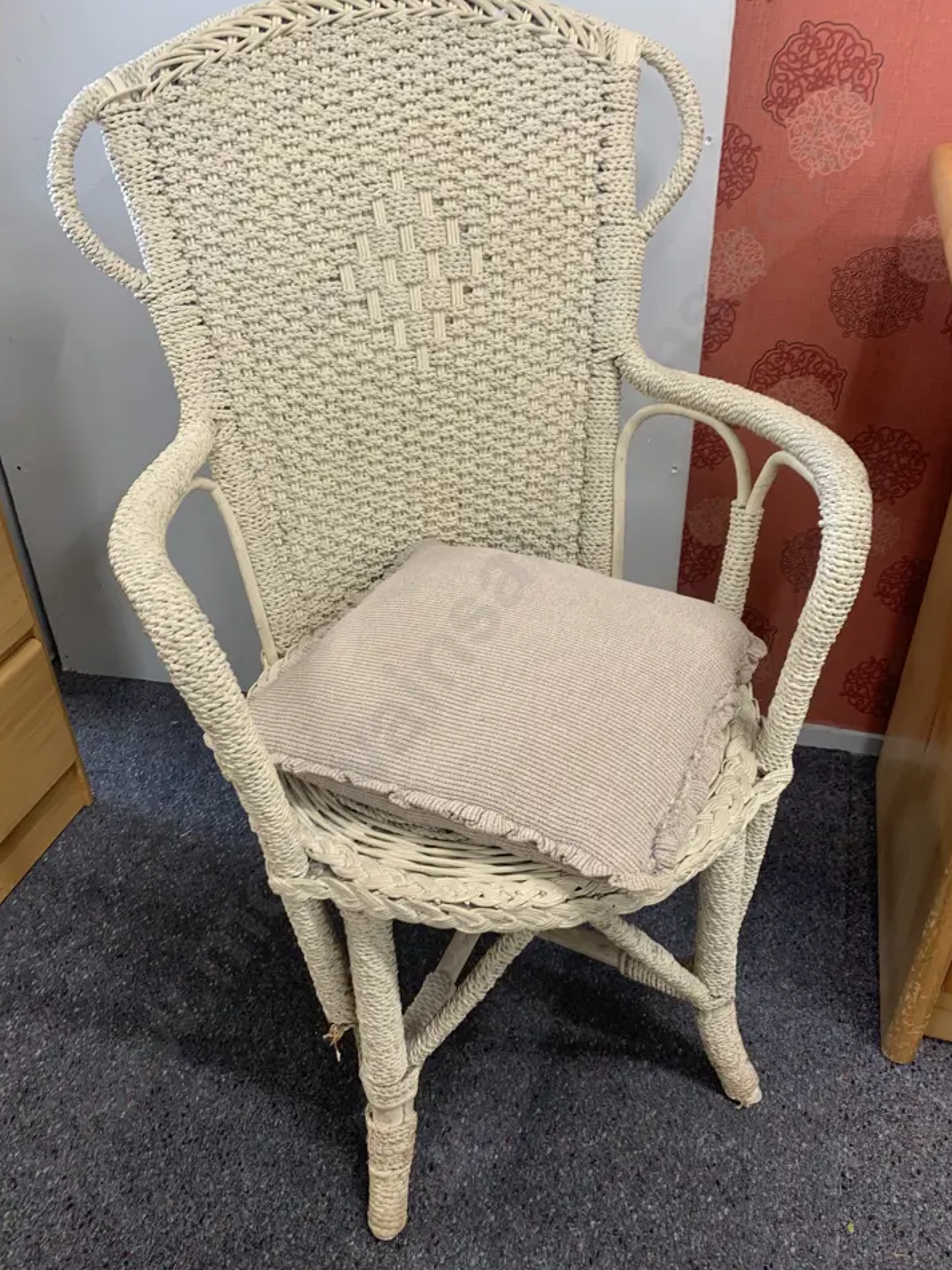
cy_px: 633
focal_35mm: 28
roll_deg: +2.5
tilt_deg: -36.8
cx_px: 463
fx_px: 1027
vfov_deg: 63.5
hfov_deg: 49.7
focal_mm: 4.25
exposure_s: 1/50
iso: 64
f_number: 1.8
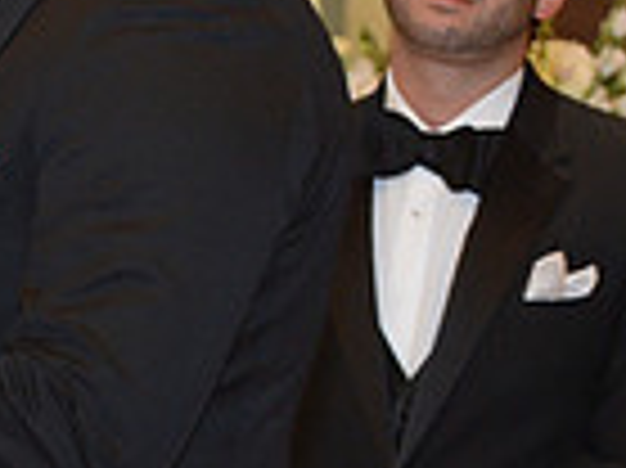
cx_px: -410
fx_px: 8673
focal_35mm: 480
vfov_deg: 3.1
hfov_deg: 4.1
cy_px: 360
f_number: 5.6
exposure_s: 1/60
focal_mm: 80
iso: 2000
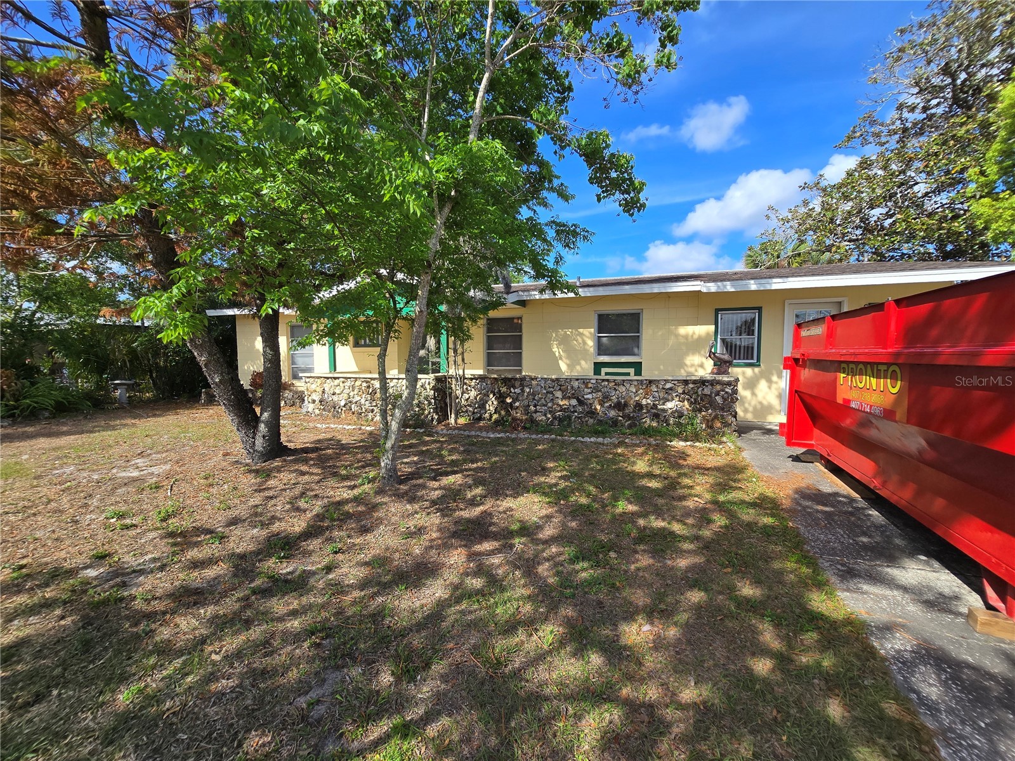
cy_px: 380
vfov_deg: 89.9
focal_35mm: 13
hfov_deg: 106.2
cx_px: 508
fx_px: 381
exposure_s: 1/1232
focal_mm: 2.2
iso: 50
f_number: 2.2
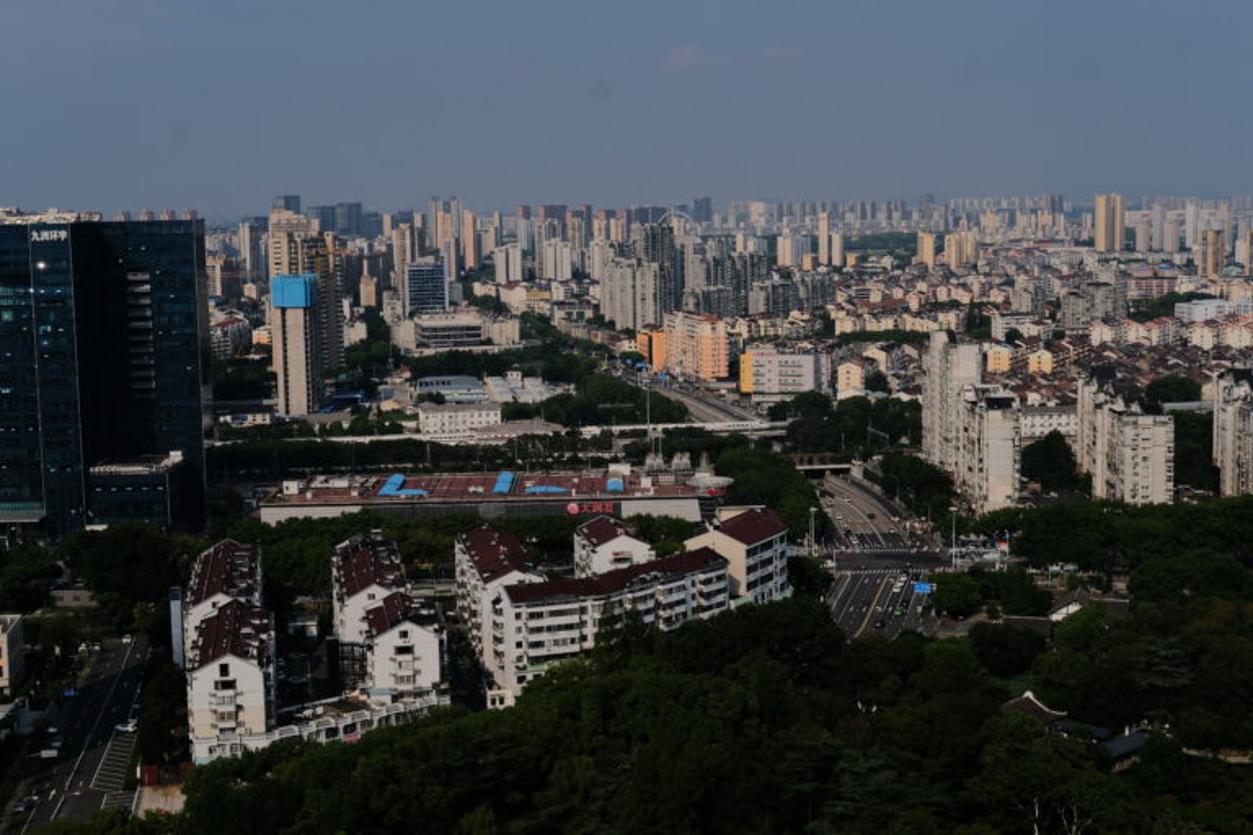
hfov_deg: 37.5
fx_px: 1845
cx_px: 626
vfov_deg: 25.5
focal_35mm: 53
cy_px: 418
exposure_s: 1/1000
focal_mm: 35
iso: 400
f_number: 11
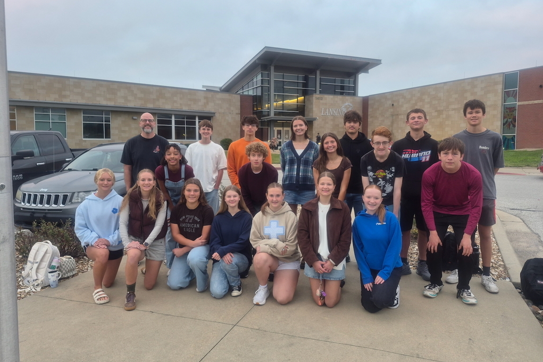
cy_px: 166
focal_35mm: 24
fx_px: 362
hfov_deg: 73.8
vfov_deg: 53.0
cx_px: 272
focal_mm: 5.4
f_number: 1.8
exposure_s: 1/180
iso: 160
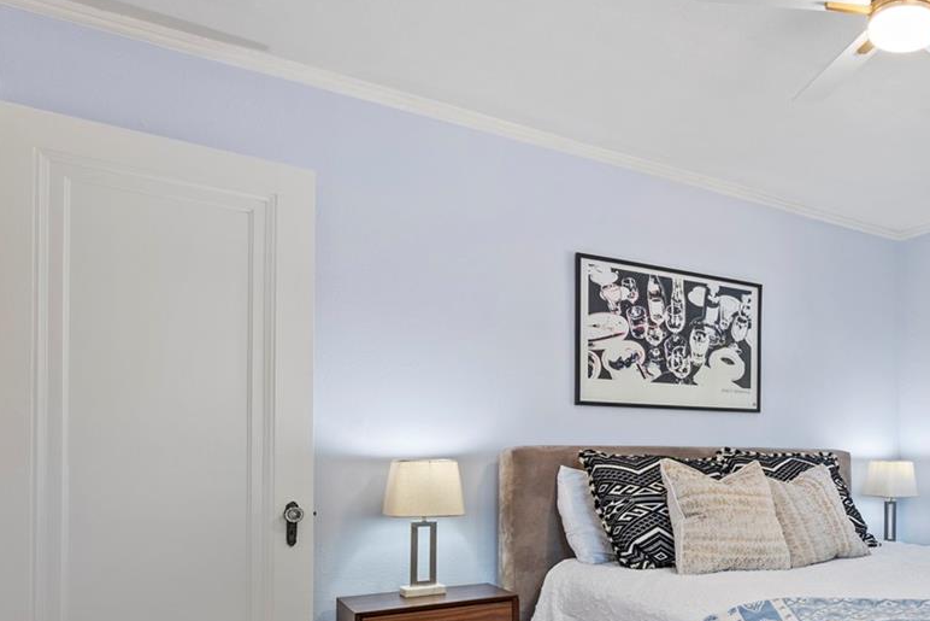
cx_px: 824
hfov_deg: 55.8
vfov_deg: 43.8
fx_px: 749
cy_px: 453
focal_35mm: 29
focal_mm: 14
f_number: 8
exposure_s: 1/8
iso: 400
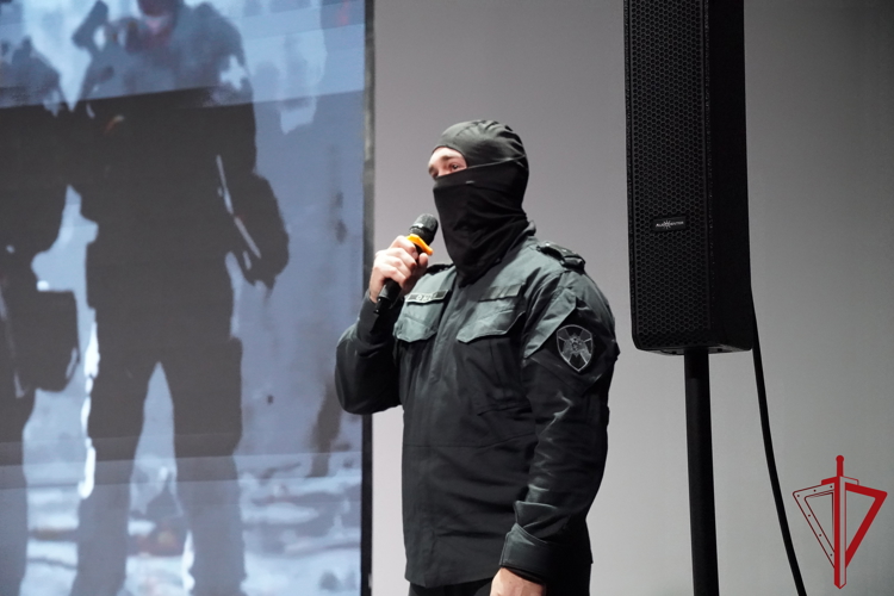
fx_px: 1602
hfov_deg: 31.2
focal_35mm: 64
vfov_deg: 21.1
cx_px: 447
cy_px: 298
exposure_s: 1/250
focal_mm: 43
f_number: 4
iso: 12800
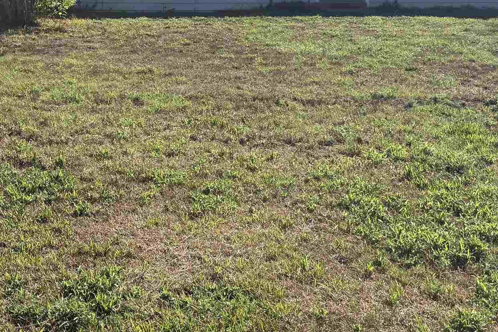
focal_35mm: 62
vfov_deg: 21.6
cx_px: 141
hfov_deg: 31.9
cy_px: 55
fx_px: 858
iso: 100
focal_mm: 6.76
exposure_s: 1/3953
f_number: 1.78
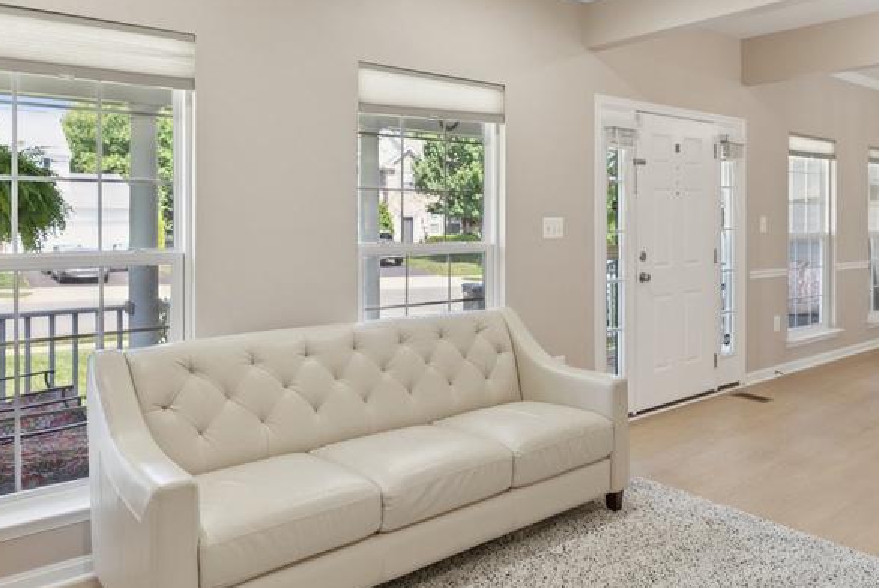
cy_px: 195
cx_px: 557
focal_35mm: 28
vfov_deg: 45.8
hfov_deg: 64.3
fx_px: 684
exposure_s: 1/160
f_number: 4
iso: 1000
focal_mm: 16
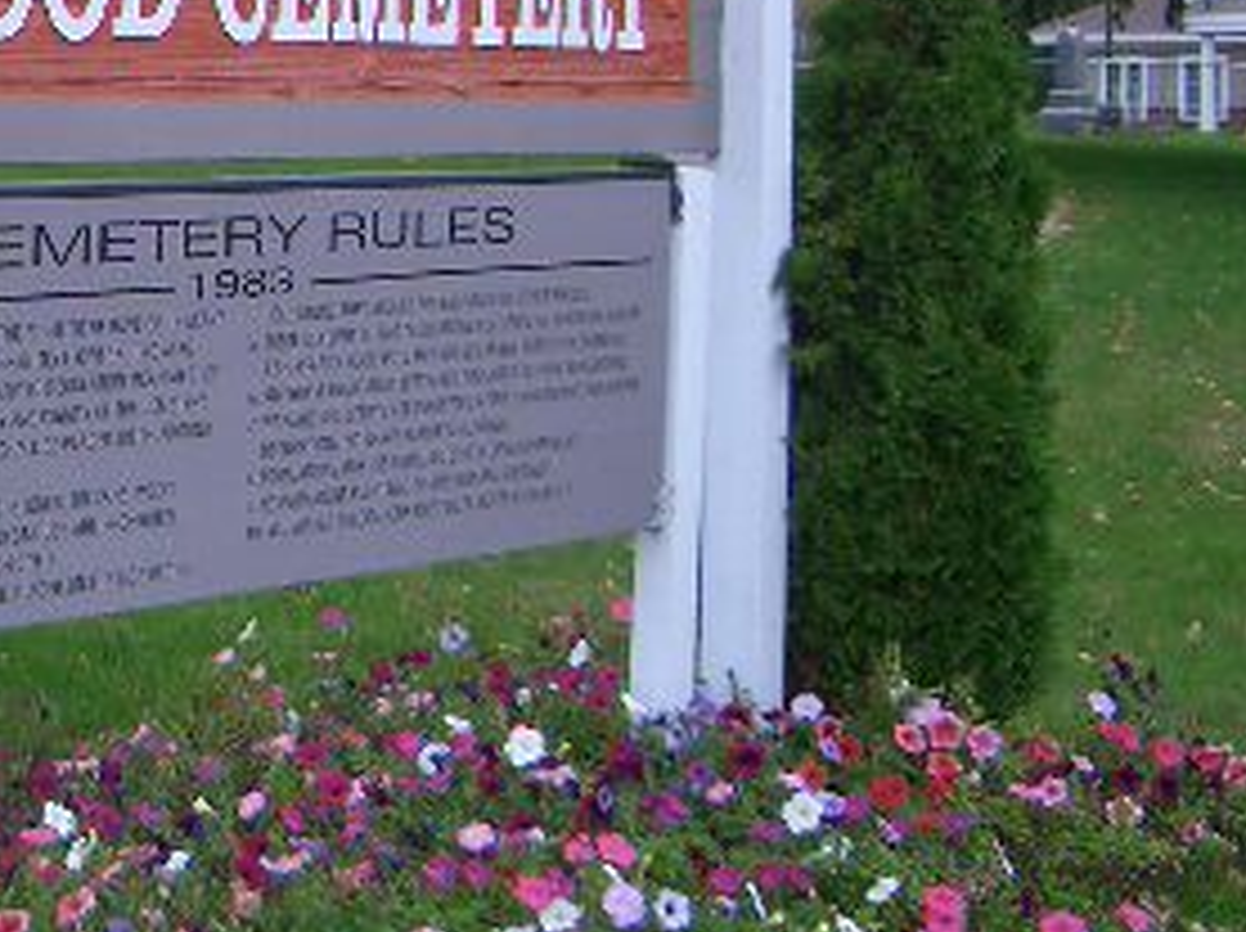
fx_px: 2912
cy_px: 293
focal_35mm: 81
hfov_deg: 23.4
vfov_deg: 18.1
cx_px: 67
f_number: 2.6
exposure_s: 1/320
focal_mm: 5.8
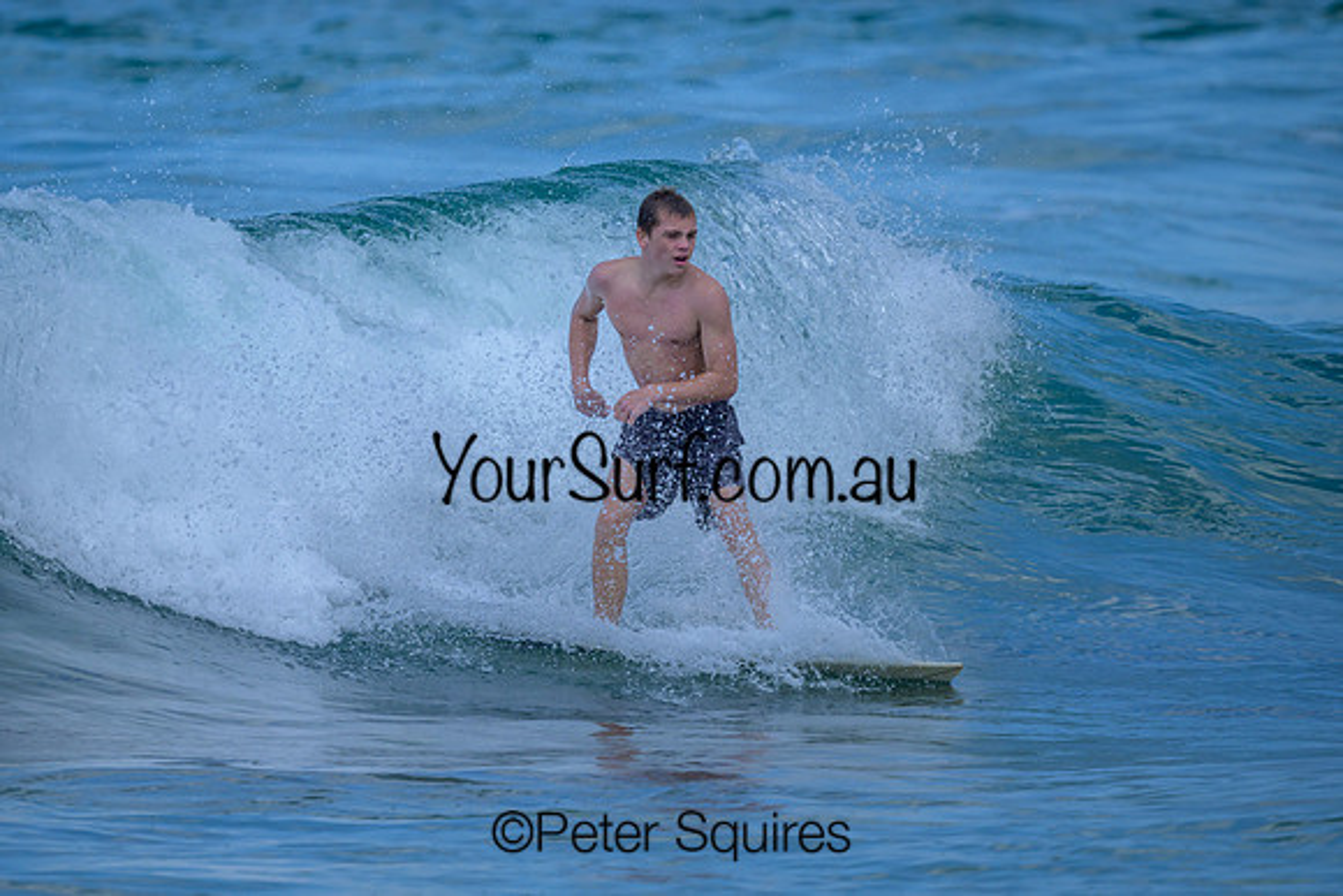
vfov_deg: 1.3
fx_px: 40732
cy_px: 311
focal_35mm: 1092
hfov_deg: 1.9
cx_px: 427
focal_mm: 800
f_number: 6.3
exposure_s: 1/2000
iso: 360
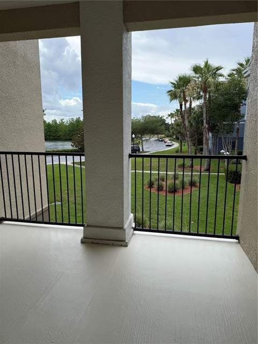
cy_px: 172
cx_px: 129
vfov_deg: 71.6
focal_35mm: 24
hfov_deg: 56.8
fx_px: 239
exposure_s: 1/2370
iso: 80
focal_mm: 6.76
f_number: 1.78
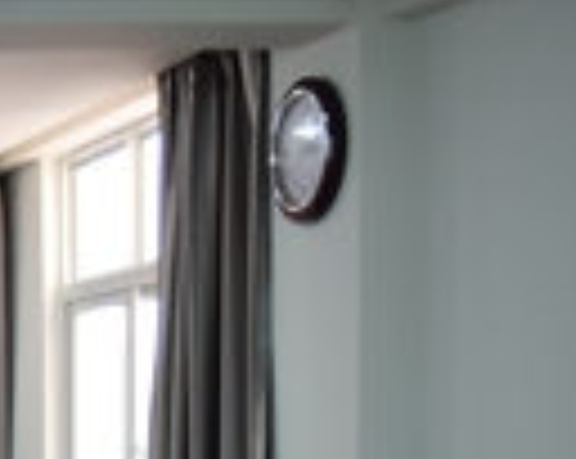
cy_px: 673
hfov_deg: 15.8
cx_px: -536
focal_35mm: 99
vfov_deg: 14.5
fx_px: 1685
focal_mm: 18
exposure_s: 1/125
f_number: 4
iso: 720
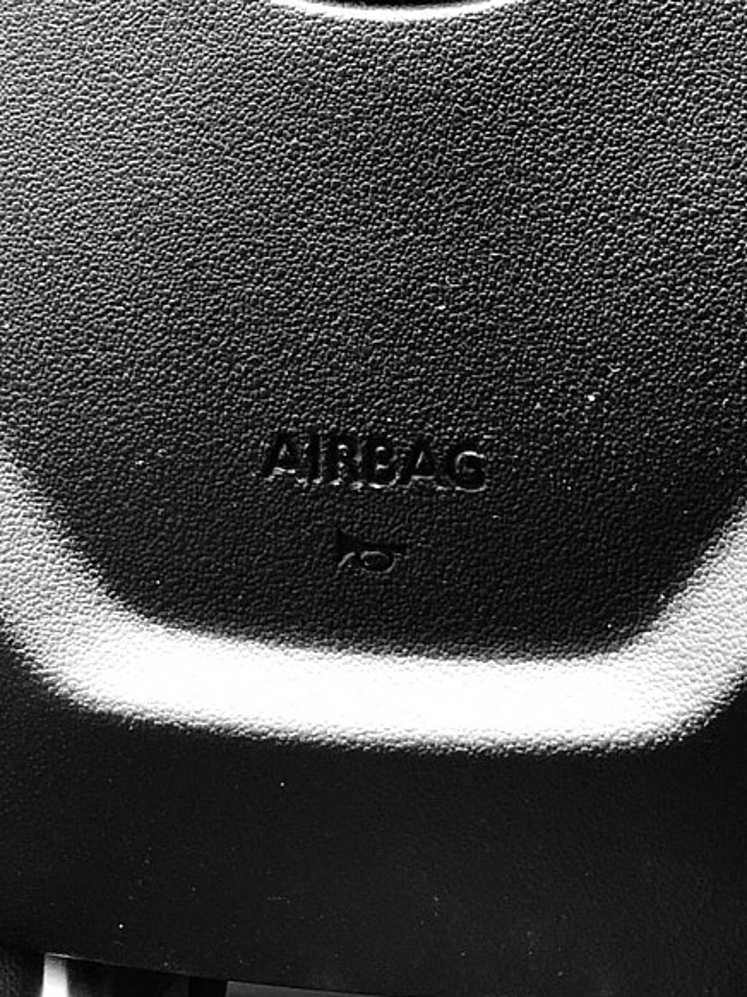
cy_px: -317
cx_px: 74
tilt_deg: -13.0
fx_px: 4118
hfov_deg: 10.3
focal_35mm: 143
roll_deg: +10.2
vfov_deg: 13.3
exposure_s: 1/60
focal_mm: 6
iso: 32
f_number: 2.4
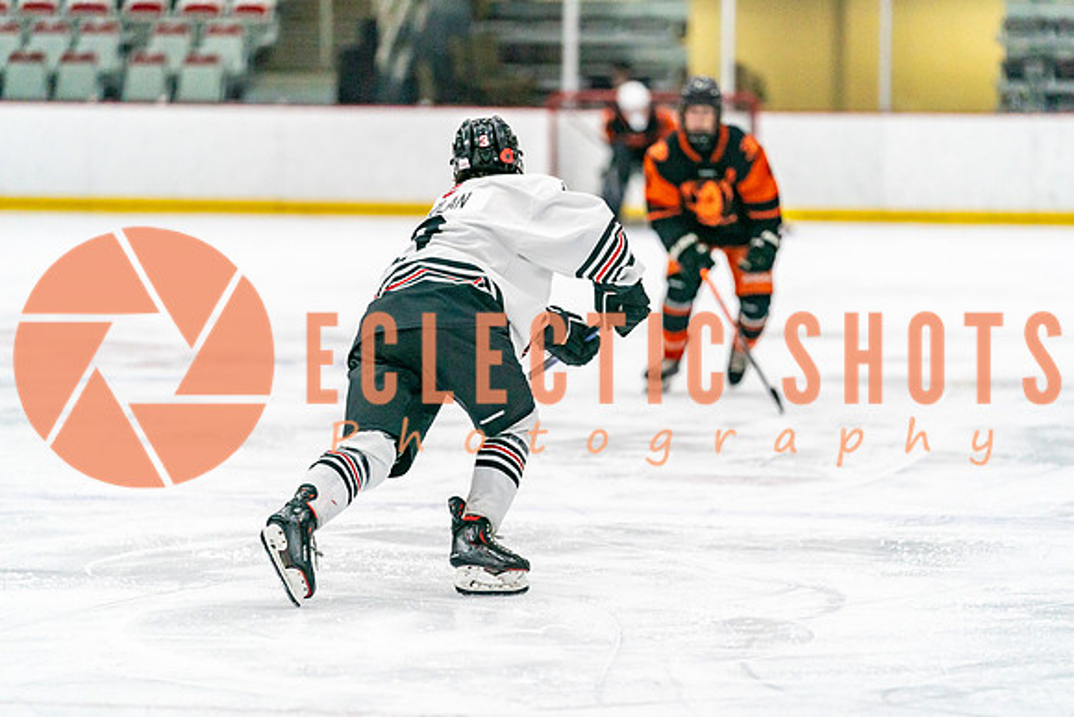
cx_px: 537
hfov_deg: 10.1
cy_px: 358
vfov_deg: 6.7
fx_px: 6095
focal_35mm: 204
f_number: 2.8
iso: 3200
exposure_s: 1/1250
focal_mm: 200
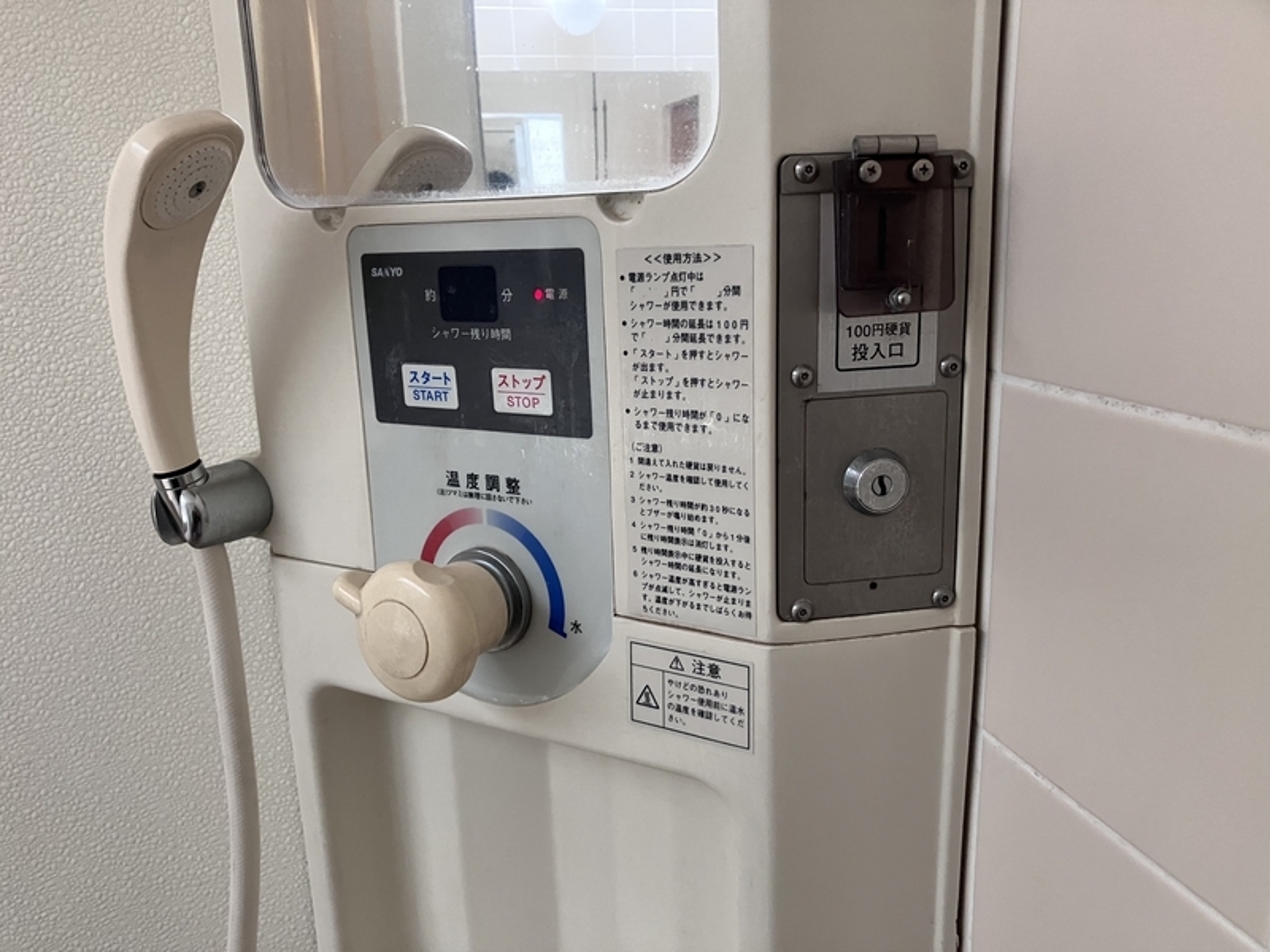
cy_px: 476
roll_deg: +2.8
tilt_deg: -14.1
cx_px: 635
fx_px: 1027
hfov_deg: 63.4
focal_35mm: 28
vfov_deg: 49.7
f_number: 1.8
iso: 250
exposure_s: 1/60
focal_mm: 3.99
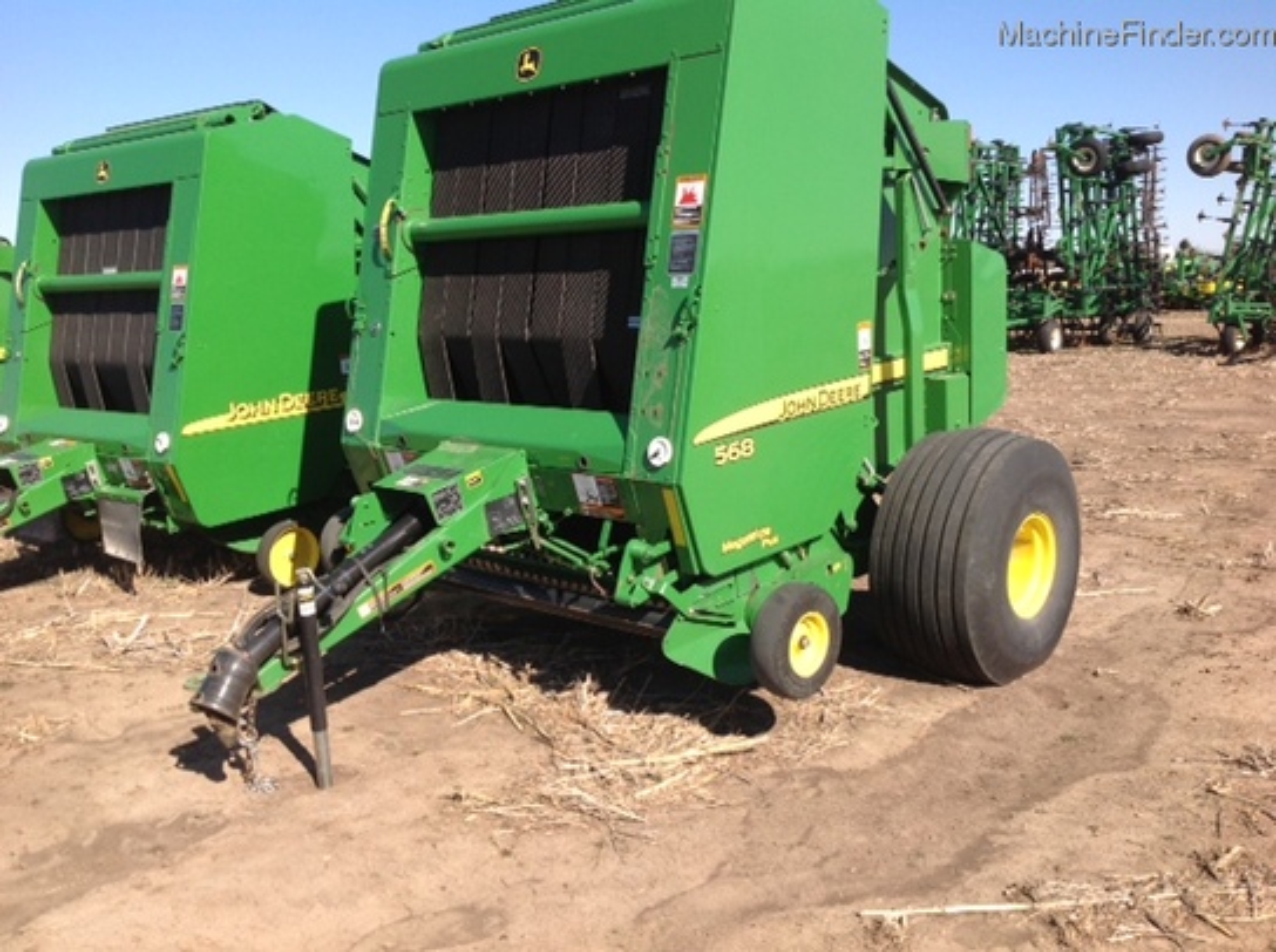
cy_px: 476
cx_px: 638
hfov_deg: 52.7
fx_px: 1288
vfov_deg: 40.6
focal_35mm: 35
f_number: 2.4
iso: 50
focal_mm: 4.28
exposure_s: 1/1592
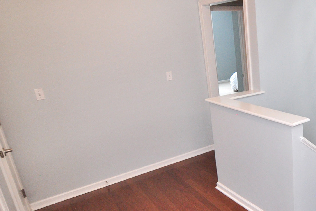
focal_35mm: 31
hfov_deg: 54.2
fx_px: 272
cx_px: 272
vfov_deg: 42.2
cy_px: 117
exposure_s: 1/50
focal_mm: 10
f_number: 5
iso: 1000
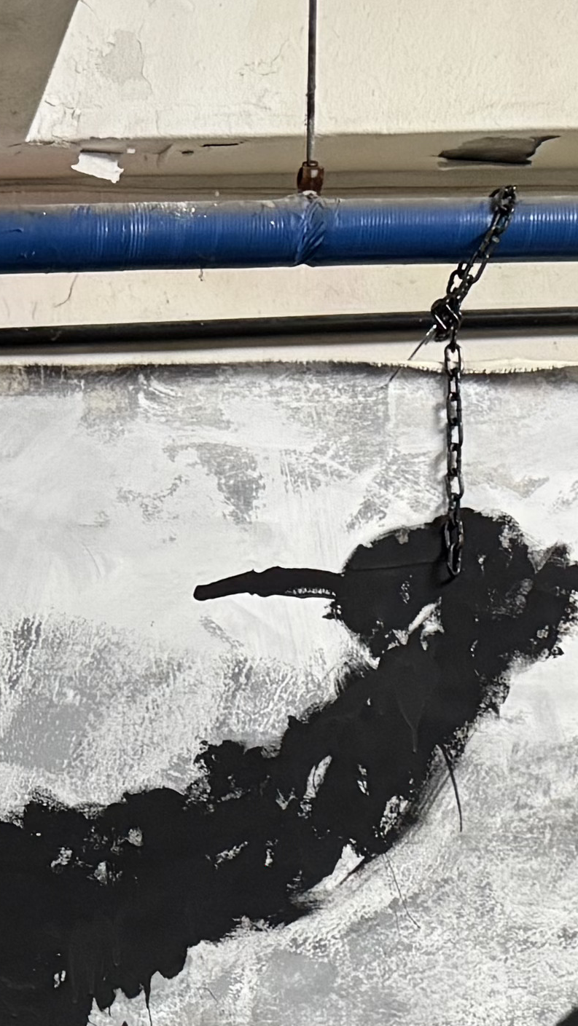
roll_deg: +1.0
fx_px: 2887
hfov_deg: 10.8
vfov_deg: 19.0
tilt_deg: -0.9
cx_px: -413
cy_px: 1254
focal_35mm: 106
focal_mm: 6.76
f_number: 1.78
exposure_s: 1/60
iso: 400
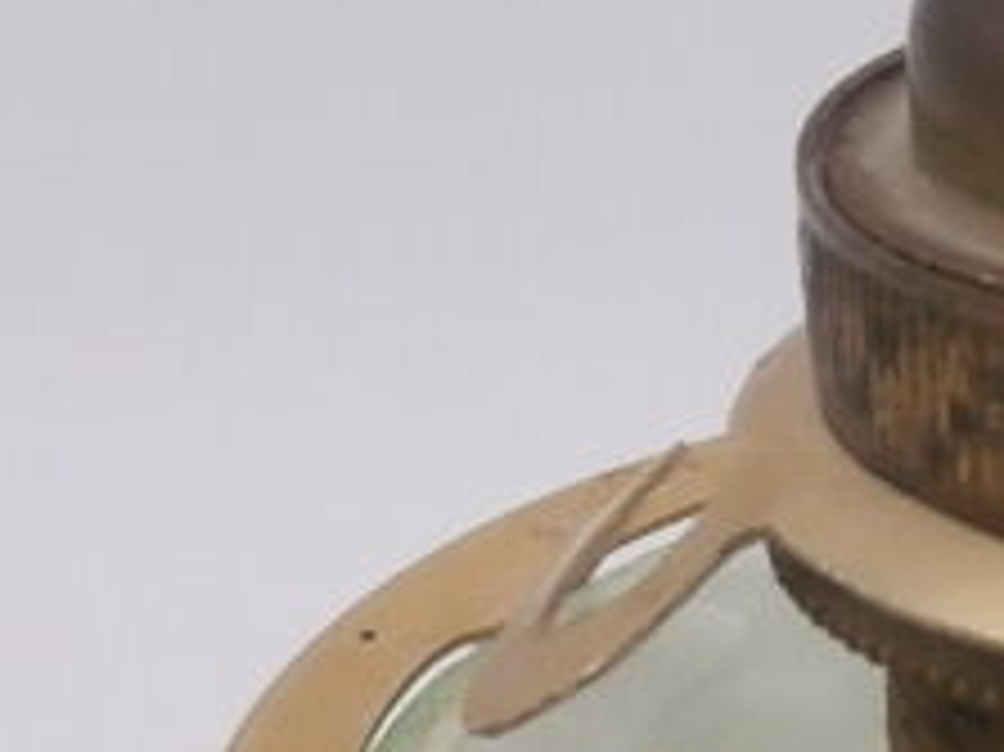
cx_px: 1297
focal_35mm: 218
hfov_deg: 8.9
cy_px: 446
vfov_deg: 6.8
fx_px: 6319
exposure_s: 1/320
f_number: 3.9
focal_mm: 6.67
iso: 100
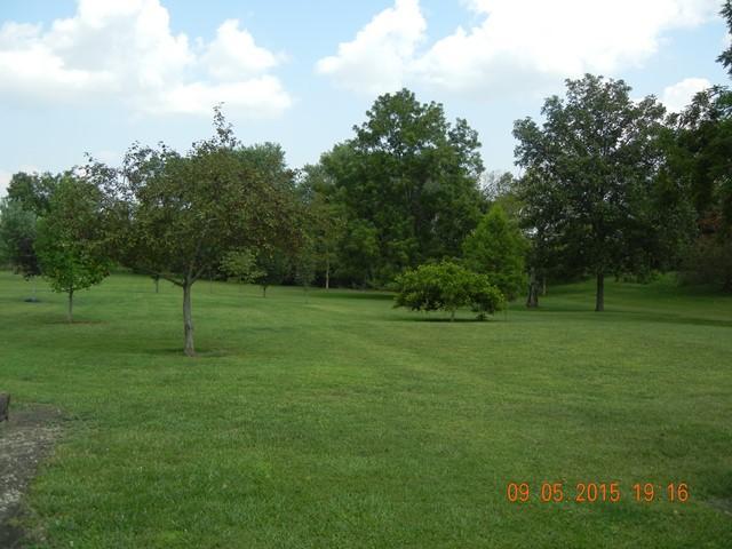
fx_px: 719
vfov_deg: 41.8
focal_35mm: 34
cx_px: 366
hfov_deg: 54.0
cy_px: 274
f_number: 3.6
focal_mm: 6.2
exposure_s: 1/753
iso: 160
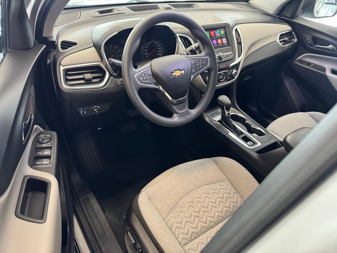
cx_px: 168
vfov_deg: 56.8
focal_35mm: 24
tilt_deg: -36.1
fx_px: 234
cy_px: 126
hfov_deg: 71.6
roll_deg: -4.8
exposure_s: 1/60
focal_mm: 6.76
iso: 800
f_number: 1.78
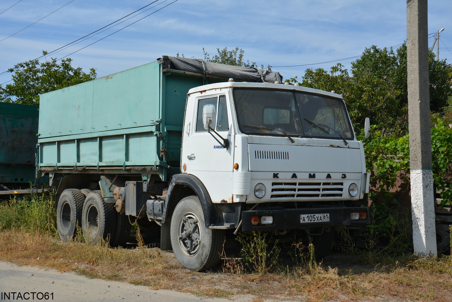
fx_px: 603
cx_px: 226
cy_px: 151
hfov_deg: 41.1
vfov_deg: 28.1
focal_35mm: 48
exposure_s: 1/320
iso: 100
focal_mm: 32
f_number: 9
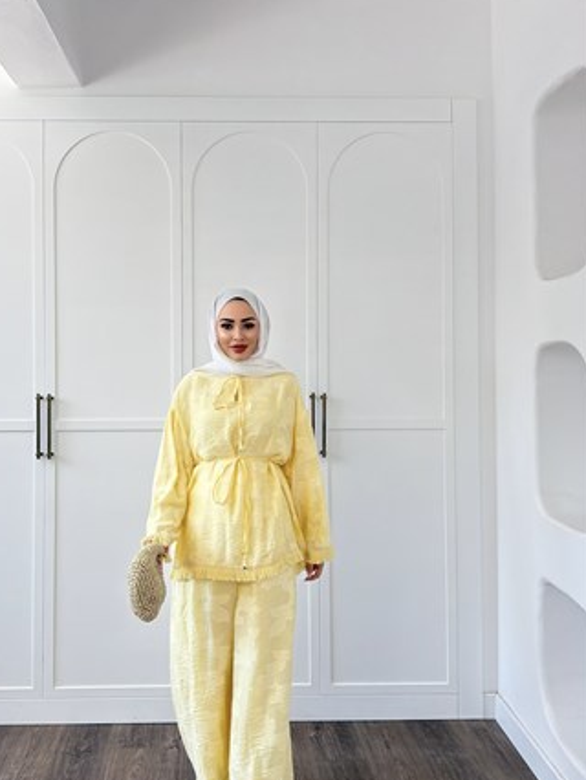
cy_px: 475
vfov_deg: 59.4
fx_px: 676
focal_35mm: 30
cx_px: 227
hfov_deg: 46.5
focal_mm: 6.76
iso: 320
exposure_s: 1/1192
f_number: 1.78
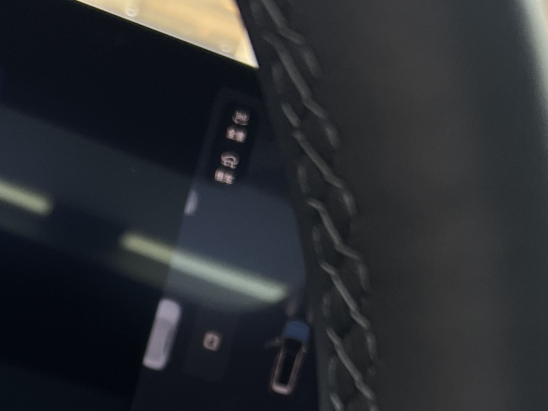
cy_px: 545
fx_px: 1092
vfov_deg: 19.5
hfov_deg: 25.8
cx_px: -76
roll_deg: -19.9
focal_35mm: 69
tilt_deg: -22.4
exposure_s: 1/100
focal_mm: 5.7
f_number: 1.5
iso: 80
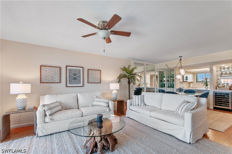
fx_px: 97
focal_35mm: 15
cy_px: 77
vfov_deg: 77.1
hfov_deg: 100.5
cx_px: 116
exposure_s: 1/5
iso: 200
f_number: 8
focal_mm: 10
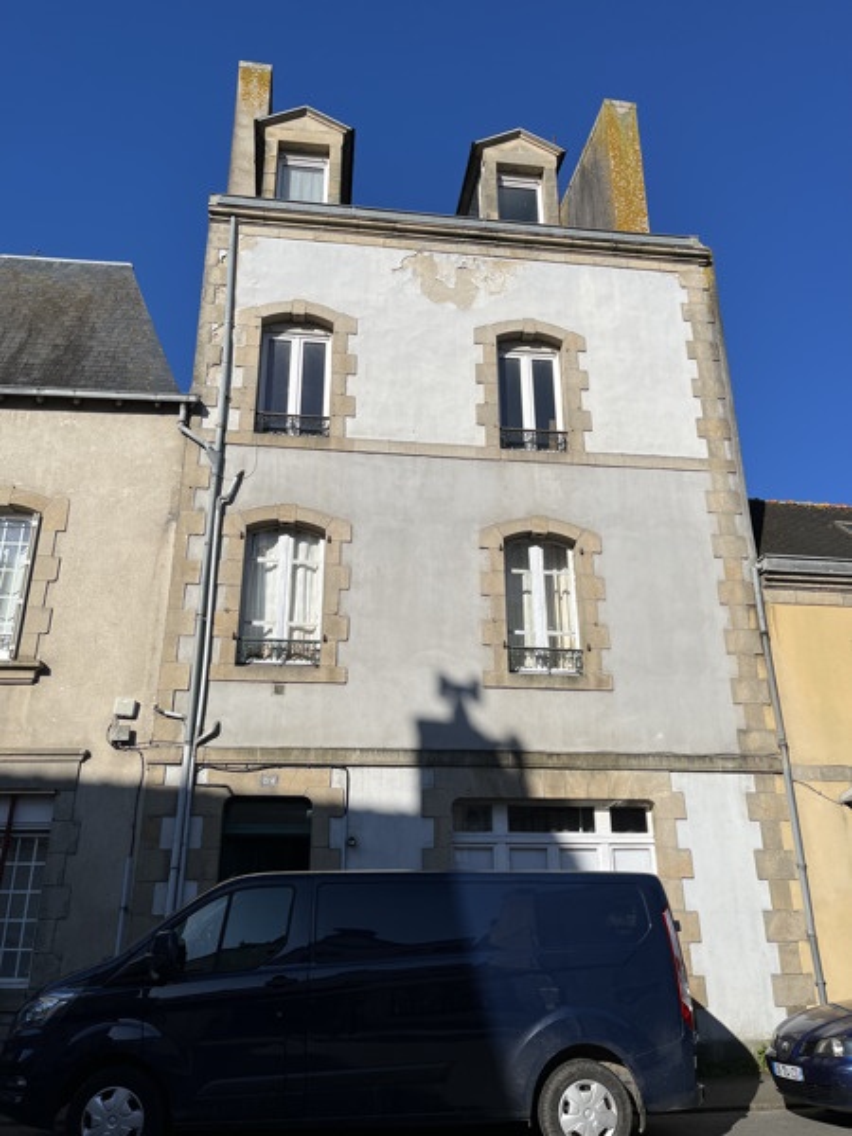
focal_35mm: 26
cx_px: 426
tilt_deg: +19.7
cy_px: 568
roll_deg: +3.3
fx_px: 853
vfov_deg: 67.3
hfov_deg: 53.1
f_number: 1.6
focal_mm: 5.1
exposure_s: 1/6897
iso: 50
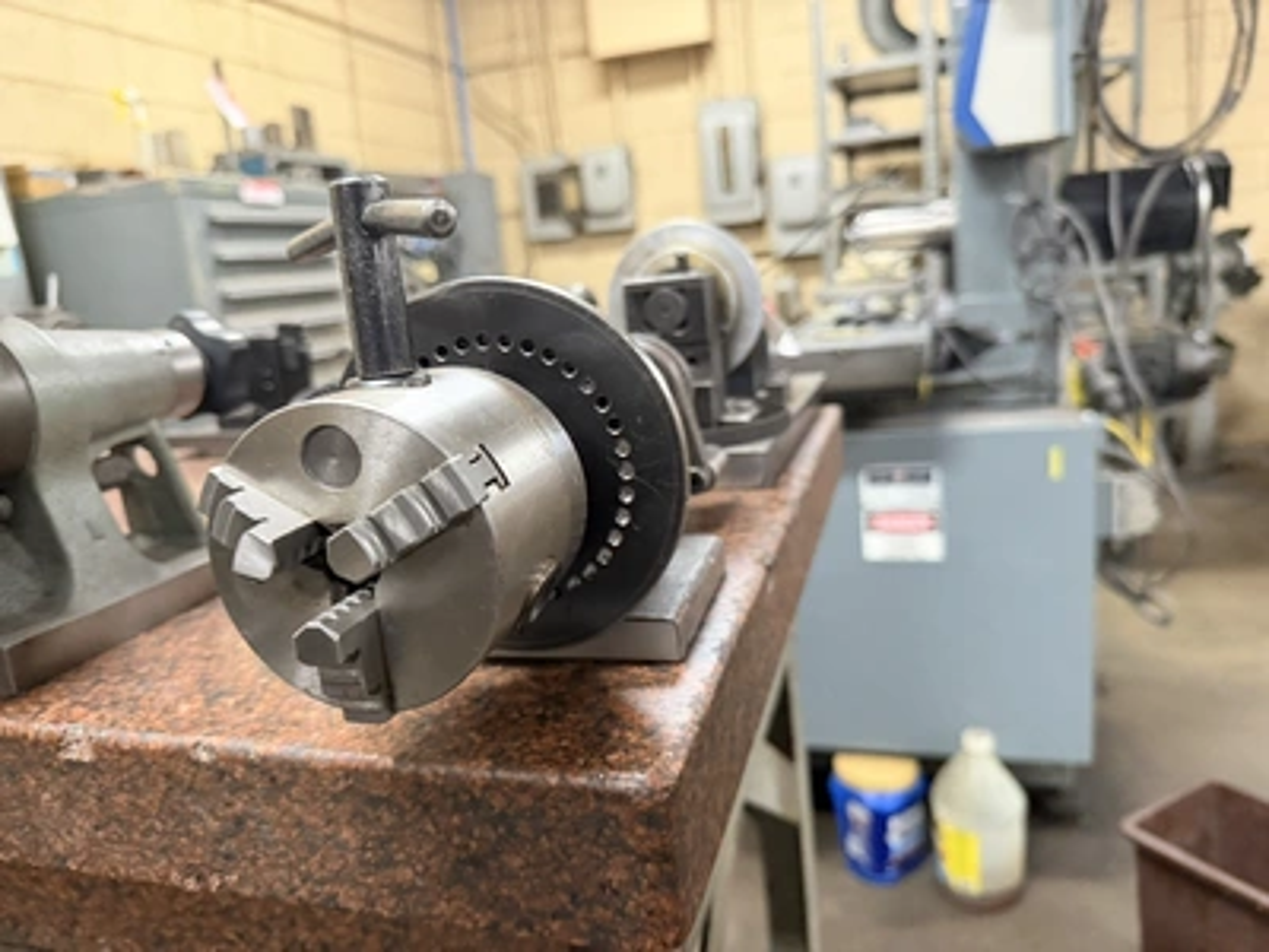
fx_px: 880
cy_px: 476
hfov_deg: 71.6
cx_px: 634
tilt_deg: -7.7
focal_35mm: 24
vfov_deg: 56.8
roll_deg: +5.4
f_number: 1.78
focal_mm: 6.76
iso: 400
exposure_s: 1/60
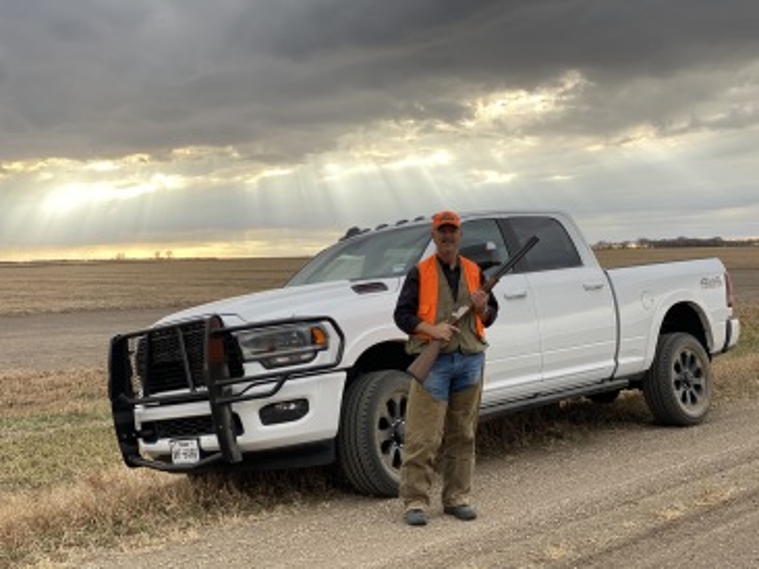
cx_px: 380
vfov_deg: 28.0
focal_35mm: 52
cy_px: 284
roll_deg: +0.0
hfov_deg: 36.8
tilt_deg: -1.9
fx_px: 1139
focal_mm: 6
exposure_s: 1/131
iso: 20
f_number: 2
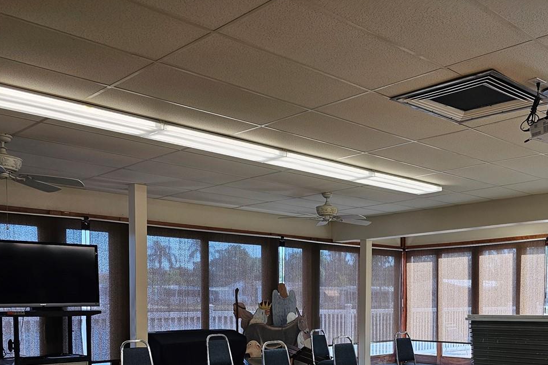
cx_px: 379
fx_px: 609
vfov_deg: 31.8
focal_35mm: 40
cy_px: 328
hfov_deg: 47.4
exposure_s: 1/120
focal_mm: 6.3
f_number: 1.7
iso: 32
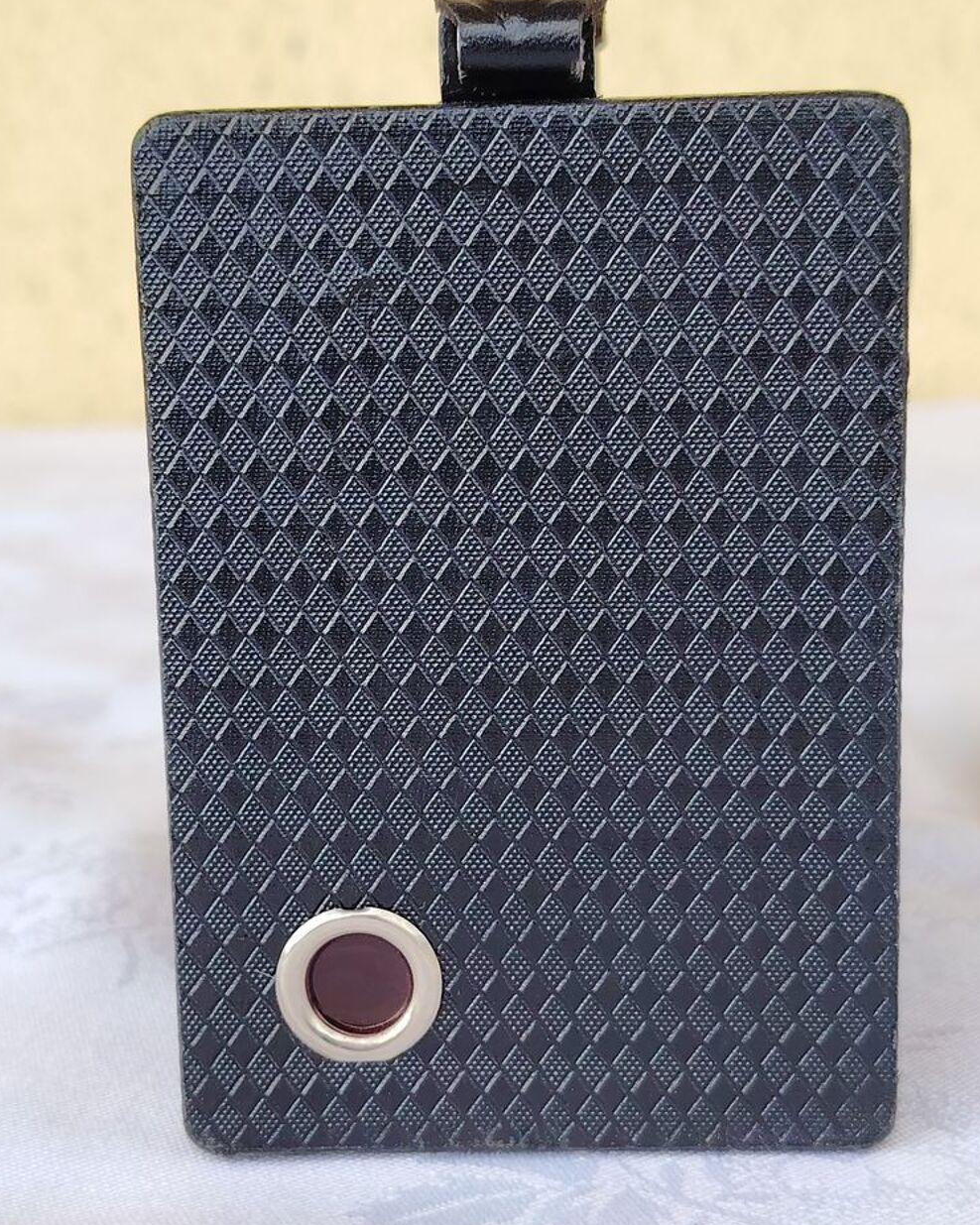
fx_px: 2139
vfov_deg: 31.9
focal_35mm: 59
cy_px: 653
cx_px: 489
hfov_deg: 25.8
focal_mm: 5.25
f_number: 1.75
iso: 100
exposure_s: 1/153
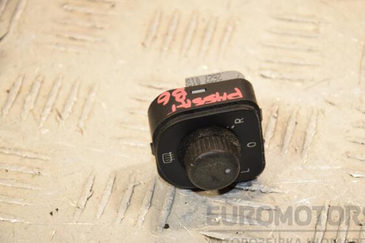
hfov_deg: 12.2
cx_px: 195
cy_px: 129
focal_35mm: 169
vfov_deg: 8.1
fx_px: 1709
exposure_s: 1/200
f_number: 8
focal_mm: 105
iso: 800
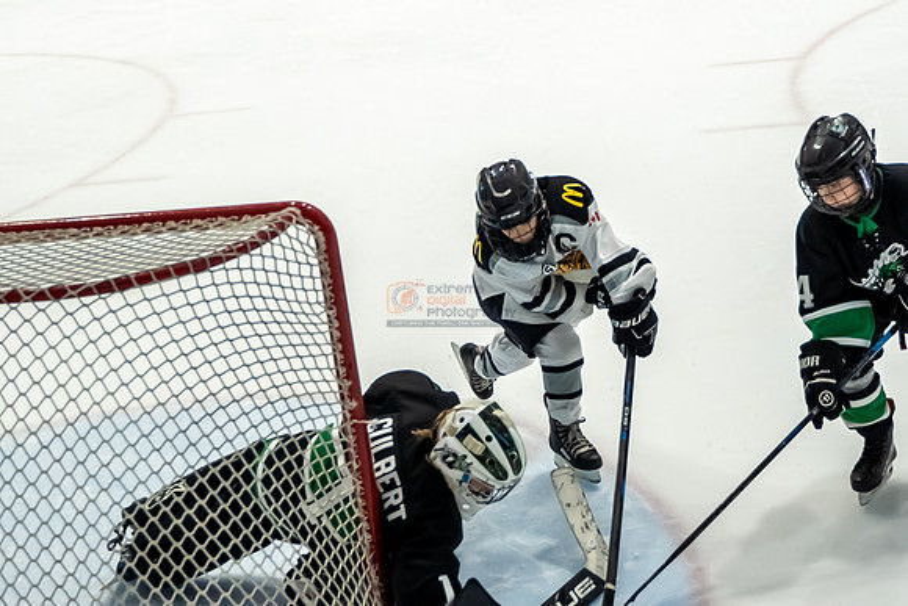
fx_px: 1526
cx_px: 454
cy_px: 180
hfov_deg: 33.1
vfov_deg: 22.3
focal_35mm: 60
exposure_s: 1/1000
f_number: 2.8
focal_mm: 29
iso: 2500
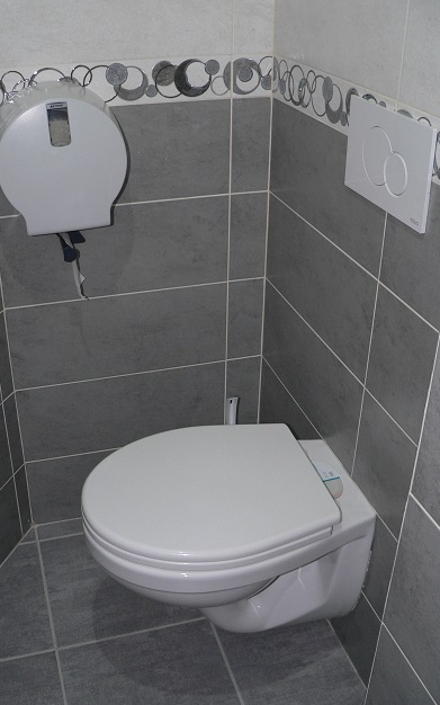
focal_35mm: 39
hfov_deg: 32.7
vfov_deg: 50.4
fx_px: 749
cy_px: 348
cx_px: 189
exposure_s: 1/60
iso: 100
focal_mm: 6
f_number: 2.8
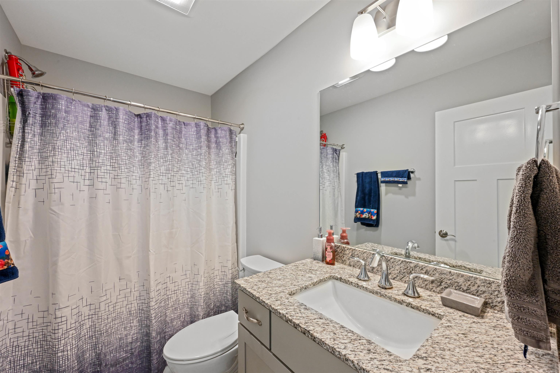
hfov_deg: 104.3
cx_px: 280
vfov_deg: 81.2
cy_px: 186
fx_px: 218
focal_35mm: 14
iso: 1000
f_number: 14
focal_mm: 14
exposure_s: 1/5
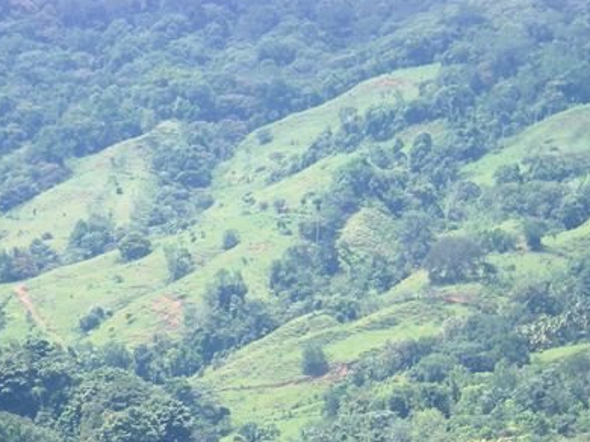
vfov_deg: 6.3
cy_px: 442
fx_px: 3986
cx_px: 177
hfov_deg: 8.5
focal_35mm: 234
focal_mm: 18.9
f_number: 5.9
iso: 72
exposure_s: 1/103
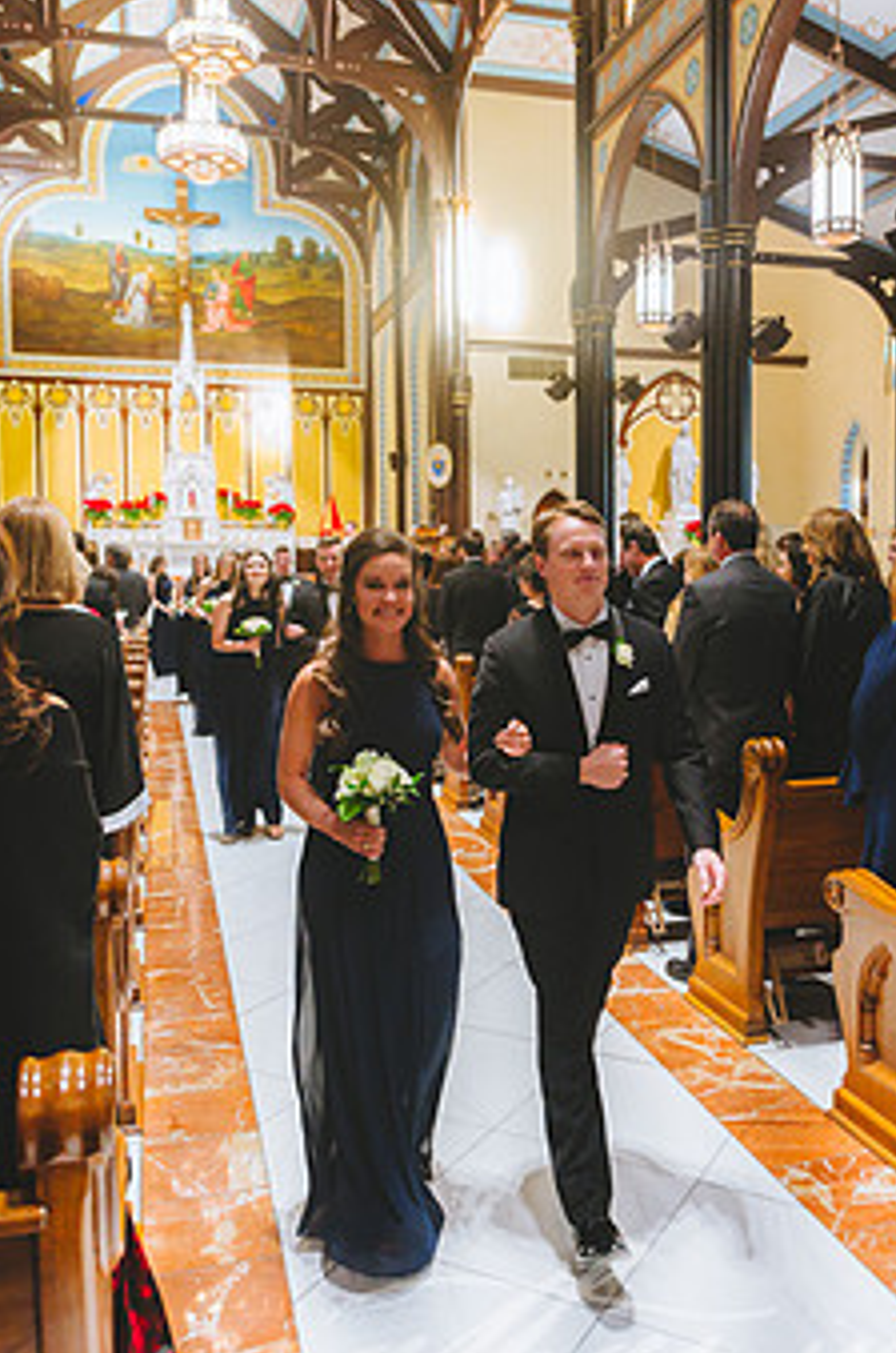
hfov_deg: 40.8
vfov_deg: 58.7
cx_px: 530
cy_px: 624
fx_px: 1200
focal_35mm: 32
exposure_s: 1/250
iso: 2500
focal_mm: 24
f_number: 3.2
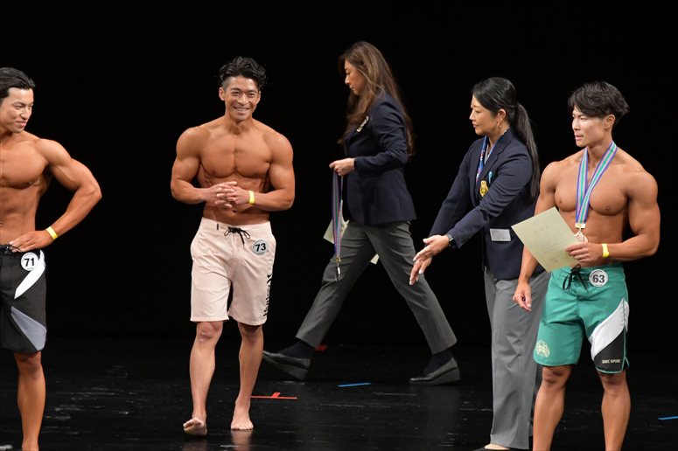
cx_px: 339
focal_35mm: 300
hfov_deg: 6.9
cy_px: 226
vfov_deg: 4.6
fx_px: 5647
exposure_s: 1/400
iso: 3200
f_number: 5.6
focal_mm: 200
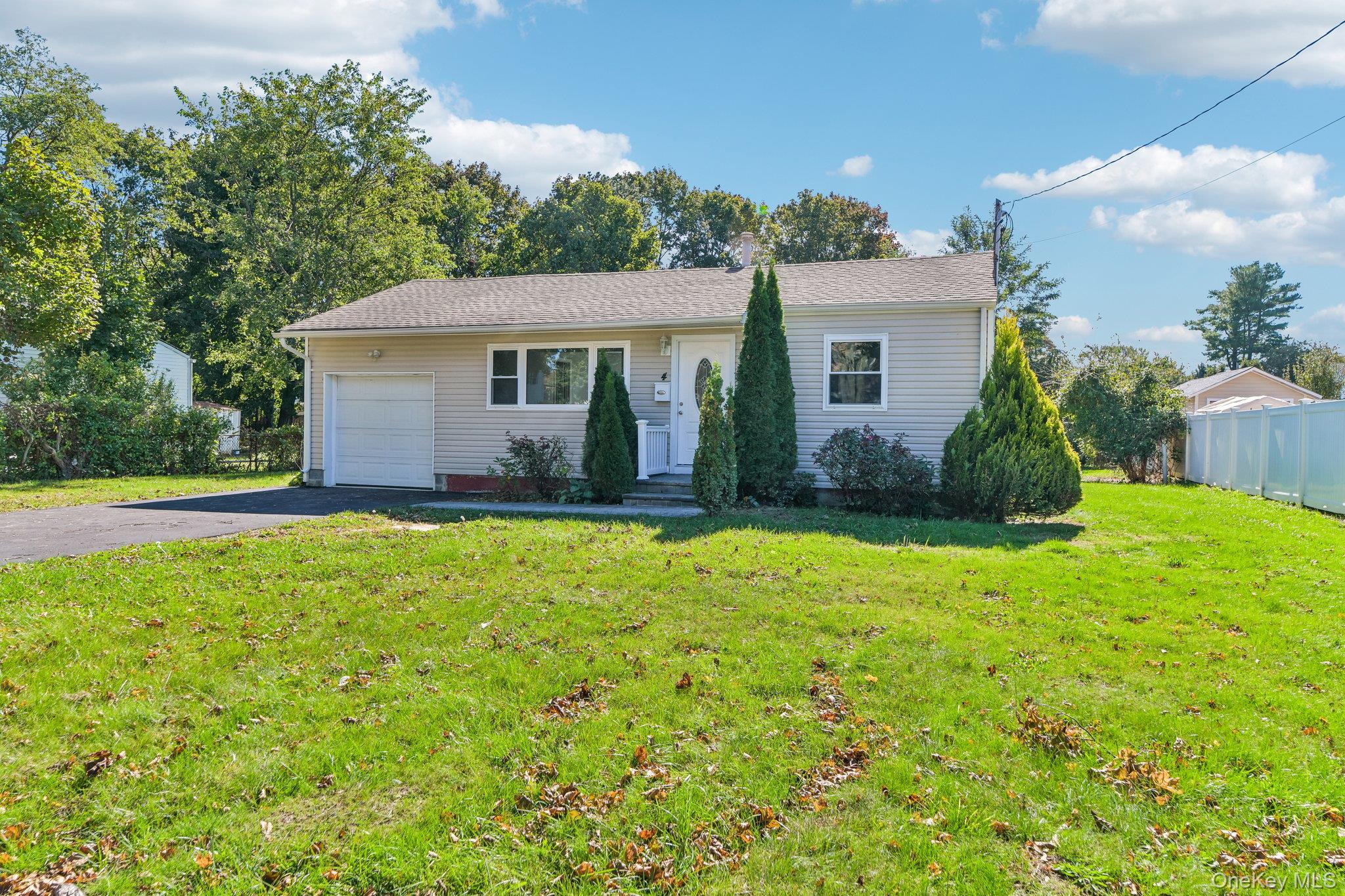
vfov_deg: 53.1
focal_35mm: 24
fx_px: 897
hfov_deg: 73.7
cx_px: 672
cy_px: 448
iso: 250
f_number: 9
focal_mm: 24
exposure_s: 1/250
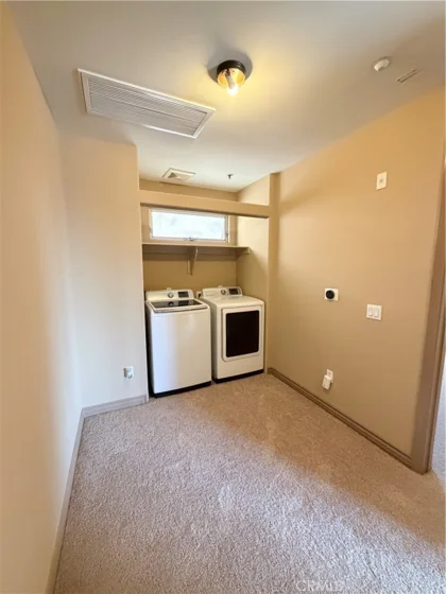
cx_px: 223
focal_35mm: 14
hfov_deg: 85.7
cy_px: 297
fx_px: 241
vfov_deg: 102.1
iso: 800
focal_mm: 2.22
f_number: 2.2
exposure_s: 1/60
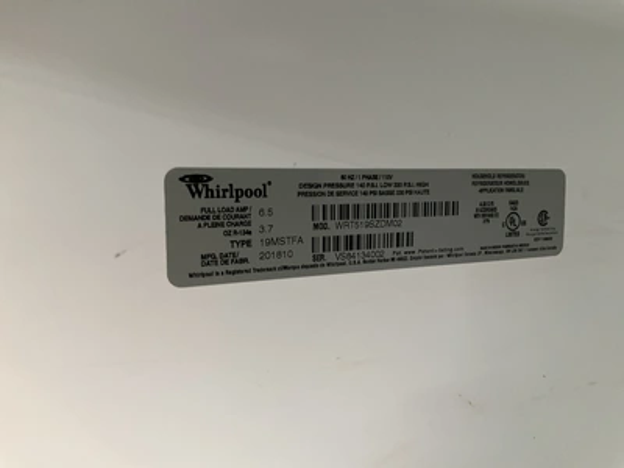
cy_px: 234
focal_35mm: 29
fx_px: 523
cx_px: 312
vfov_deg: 48.2
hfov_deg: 61.7
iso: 320
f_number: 1.8
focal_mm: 3
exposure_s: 1/40
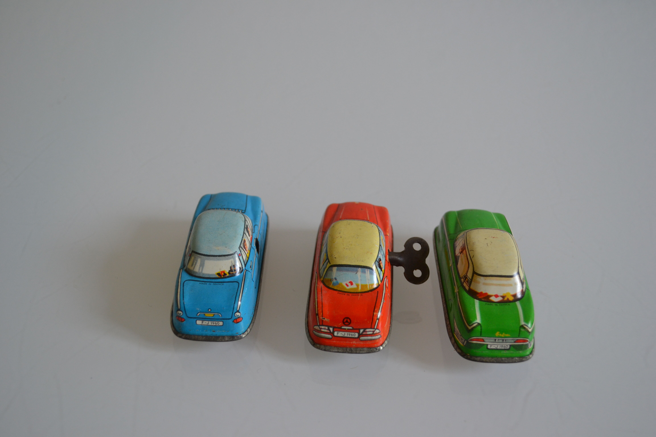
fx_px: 711
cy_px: 218
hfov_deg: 49.6
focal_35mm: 39
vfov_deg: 34.2
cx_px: 328
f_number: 4.2
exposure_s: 1/60
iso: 400
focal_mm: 26
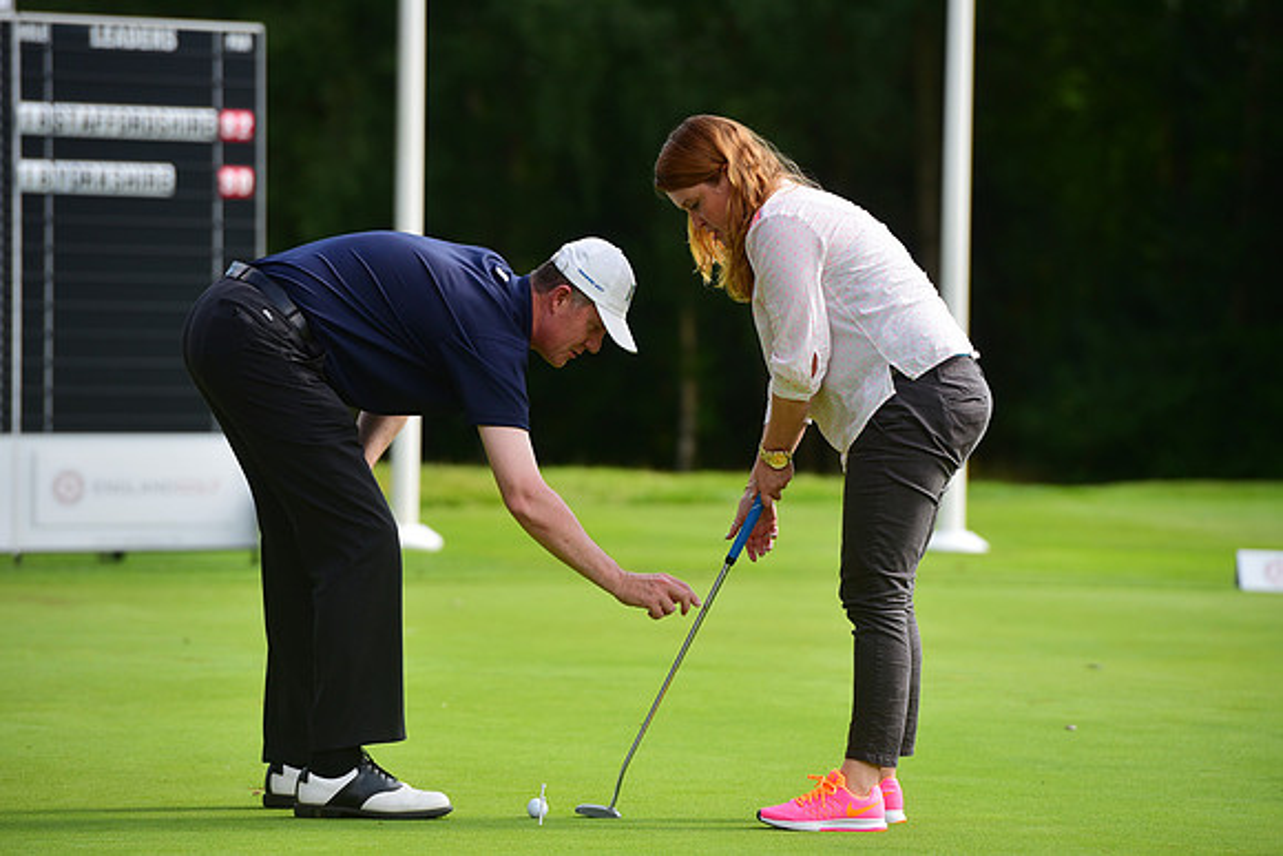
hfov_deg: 10.5
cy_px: 428
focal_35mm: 195
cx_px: 642
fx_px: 6951
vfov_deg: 7.0
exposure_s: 1/1600
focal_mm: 195
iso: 400
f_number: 4.5
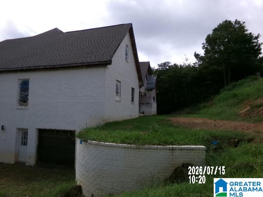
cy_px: 98
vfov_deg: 56.8
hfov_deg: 71.6
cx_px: 132
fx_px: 182
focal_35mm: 24
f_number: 3.7
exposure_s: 1/900
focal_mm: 4.3
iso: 100
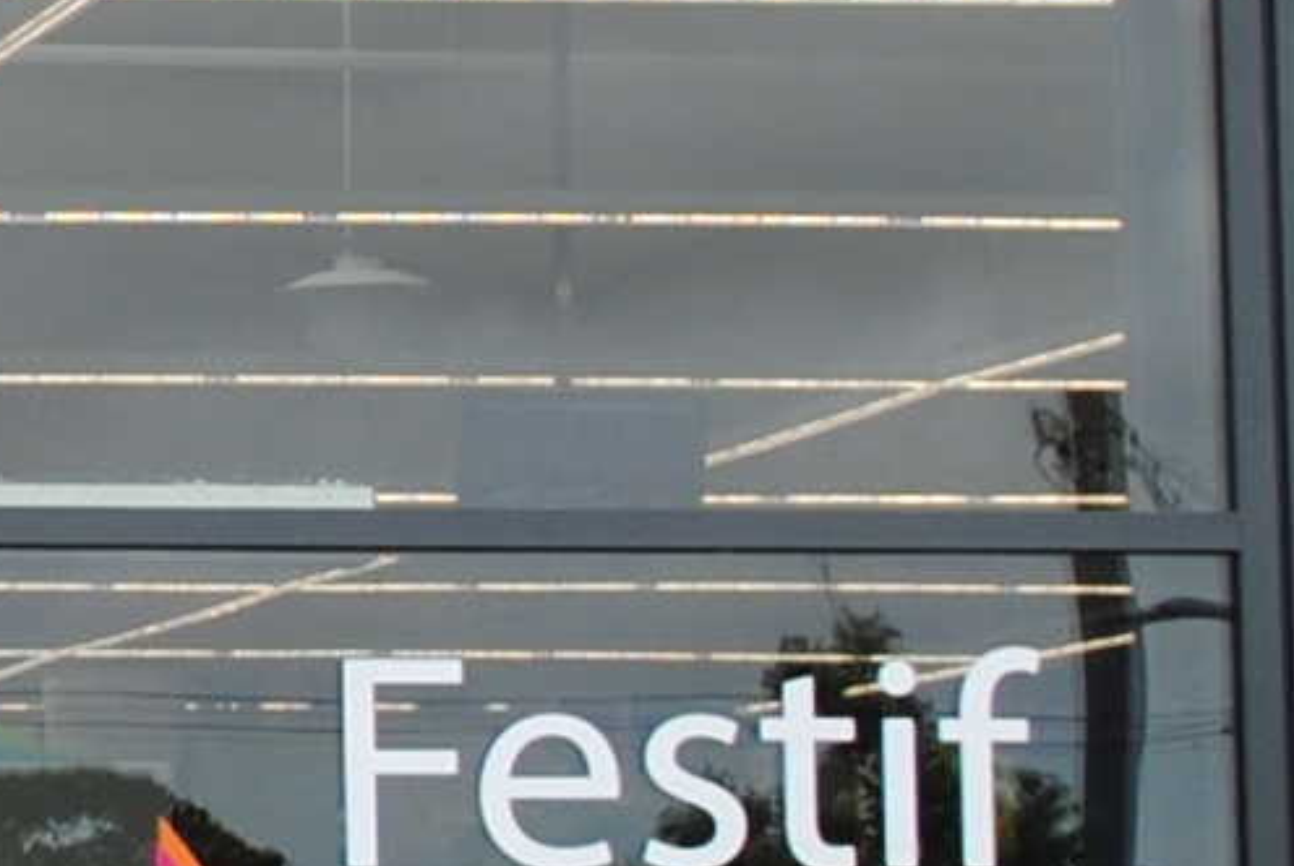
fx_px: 8421
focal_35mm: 234
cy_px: -18
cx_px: -1375
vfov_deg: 5.9
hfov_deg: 8.3
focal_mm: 20
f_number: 6.3
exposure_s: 1/160
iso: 100
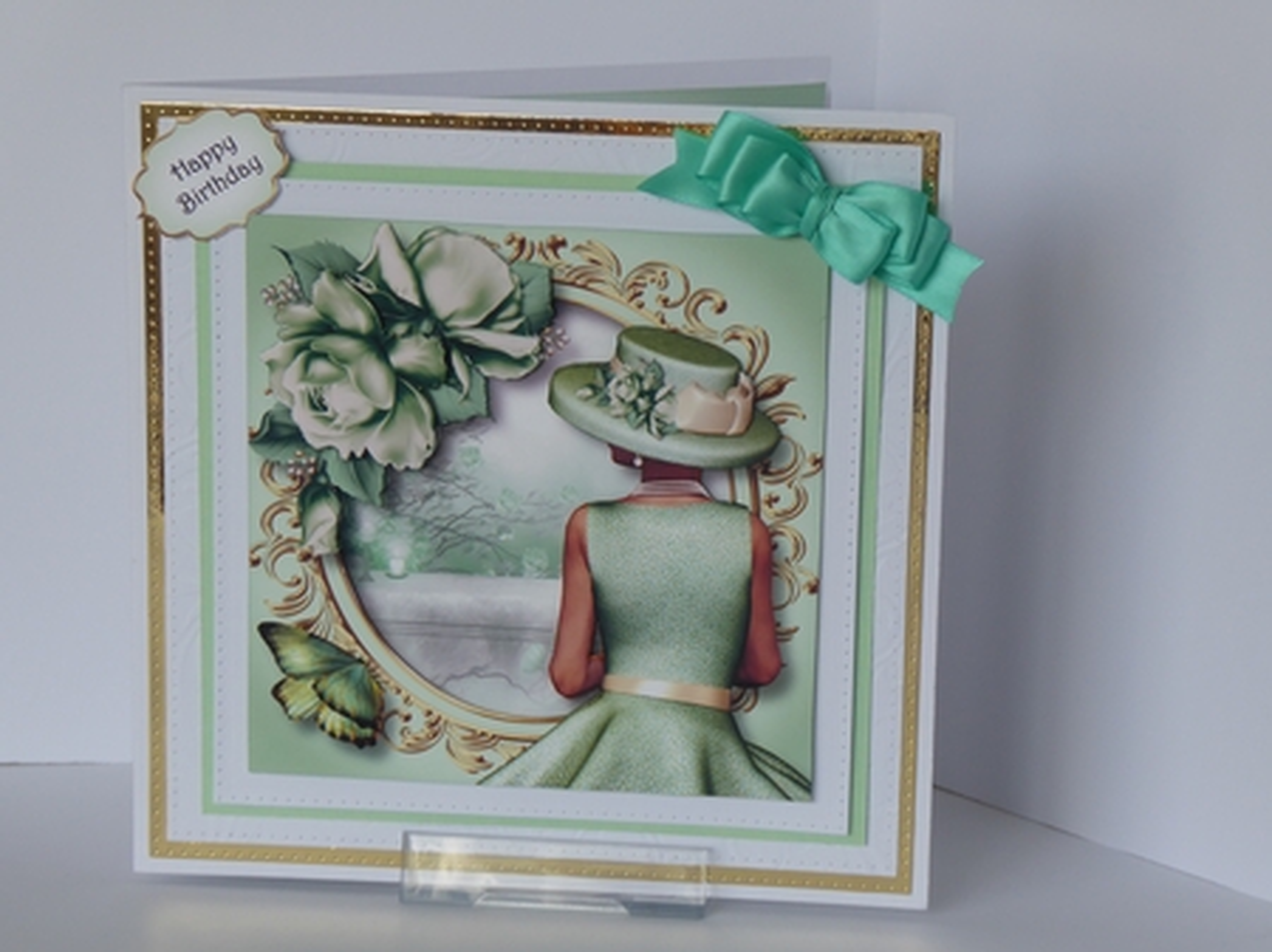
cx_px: 636
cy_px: 476
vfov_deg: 15.1
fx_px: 3599
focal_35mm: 98
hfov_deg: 20.0
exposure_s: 1/60
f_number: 4.9
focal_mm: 16.1
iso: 125
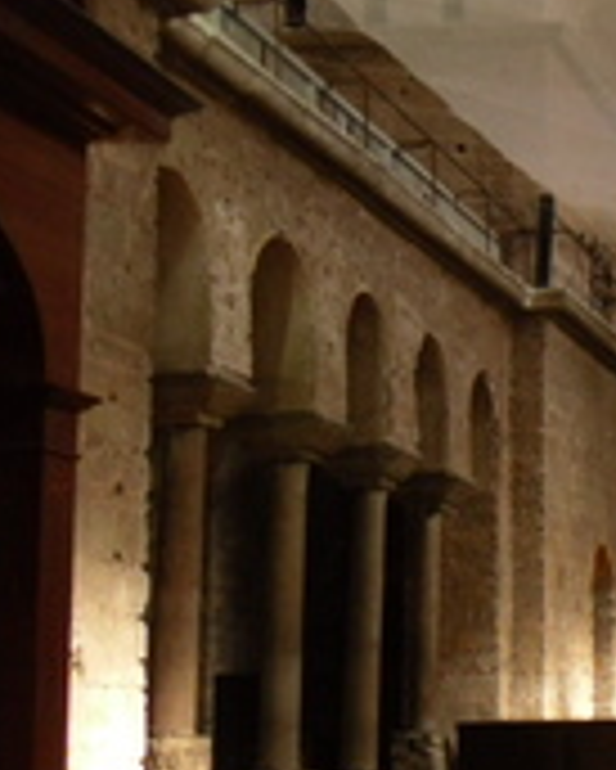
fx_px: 2573
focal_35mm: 113
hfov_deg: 12.8
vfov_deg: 16.9
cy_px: 599
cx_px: 962
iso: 400
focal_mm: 6.3
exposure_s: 1/45
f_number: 3.5
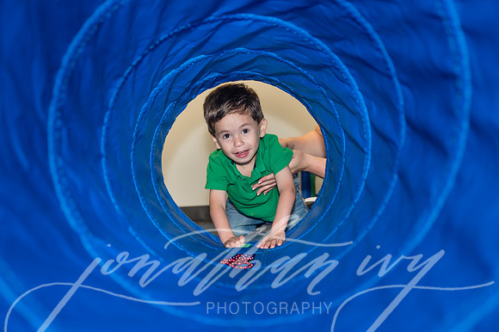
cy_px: 166
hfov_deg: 44.5
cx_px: 250
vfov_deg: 30.5
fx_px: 610
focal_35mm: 44
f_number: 3.5
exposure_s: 1/200
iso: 800
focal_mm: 44
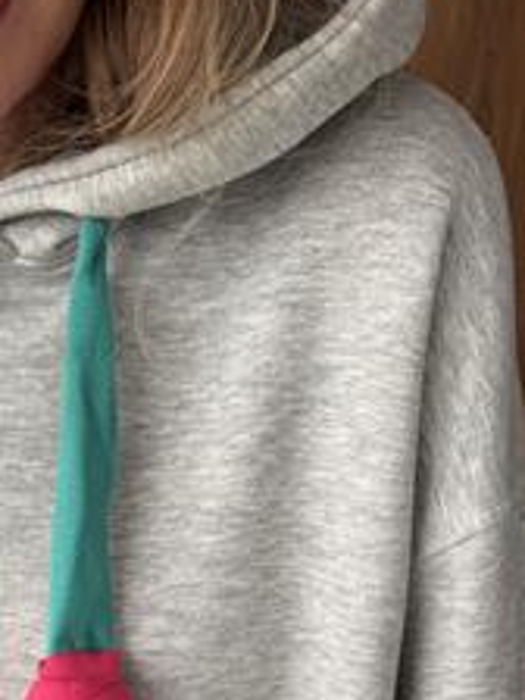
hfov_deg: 24.7
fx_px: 1153
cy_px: 789
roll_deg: +2.5
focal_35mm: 57
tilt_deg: -28.6
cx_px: 25
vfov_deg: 30.0
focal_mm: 6.76
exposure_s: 1/121
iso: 64
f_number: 1.78
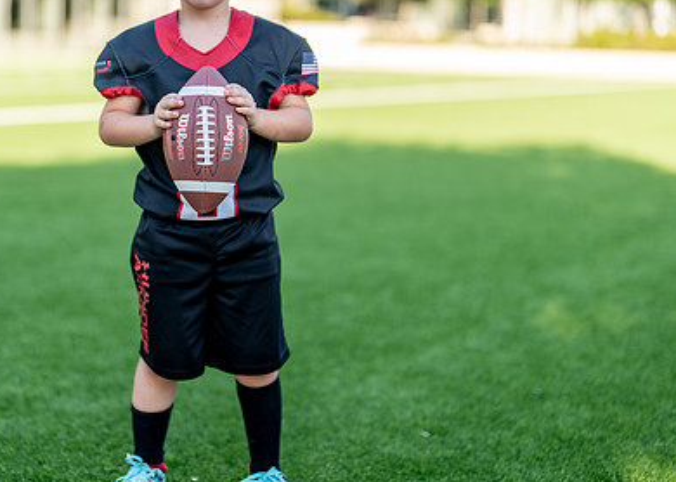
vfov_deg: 18.3
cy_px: 177
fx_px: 1496
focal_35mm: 78
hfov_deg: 25.3
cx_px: 229
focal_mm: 50
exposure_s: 1/1250
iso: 100
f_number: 1.2
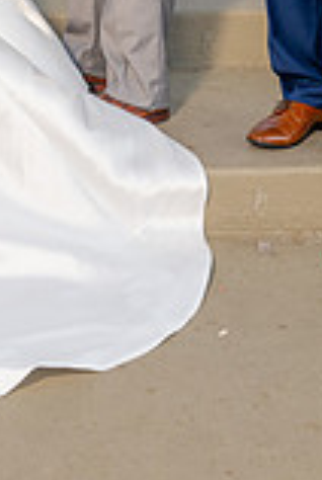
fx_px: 1536
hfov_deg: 11.8
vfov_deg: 16.7
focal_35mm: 115
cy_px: -161
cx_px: -20
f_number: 4.5
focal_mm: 27
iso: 250
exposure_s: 1/200
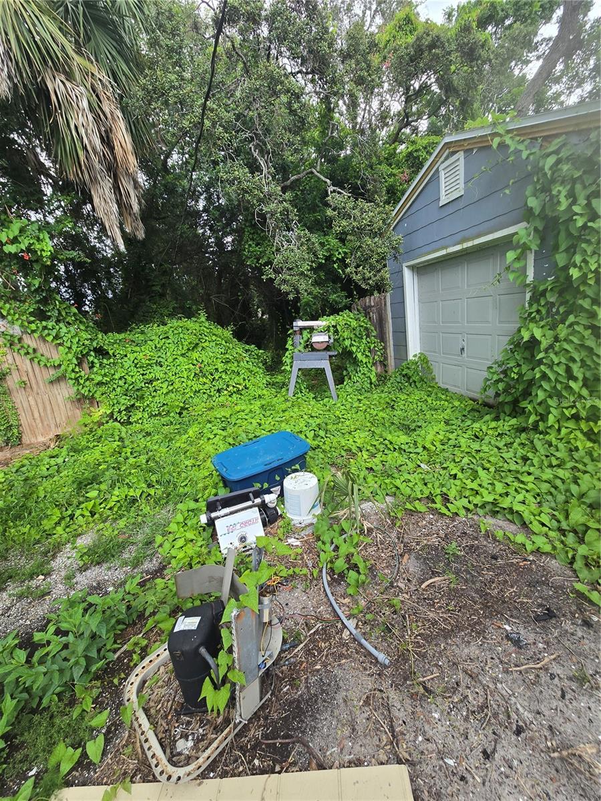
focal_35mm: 13
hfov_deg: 89.9
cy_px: 400
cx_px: 300
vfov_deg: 106.2
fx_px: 301
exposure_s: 1/142
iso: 50
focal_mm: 2.2
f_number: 2.2
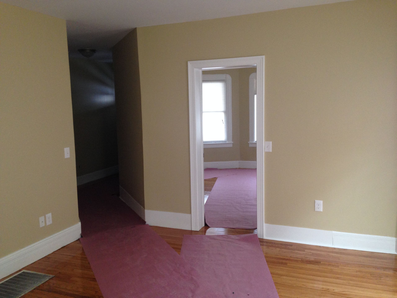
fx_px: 378
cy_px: 149
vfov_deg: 42.9
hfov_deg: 55.4
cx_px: 198
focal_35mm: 33
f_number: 2.4
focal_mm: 4.12
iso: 160
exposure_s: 1/20
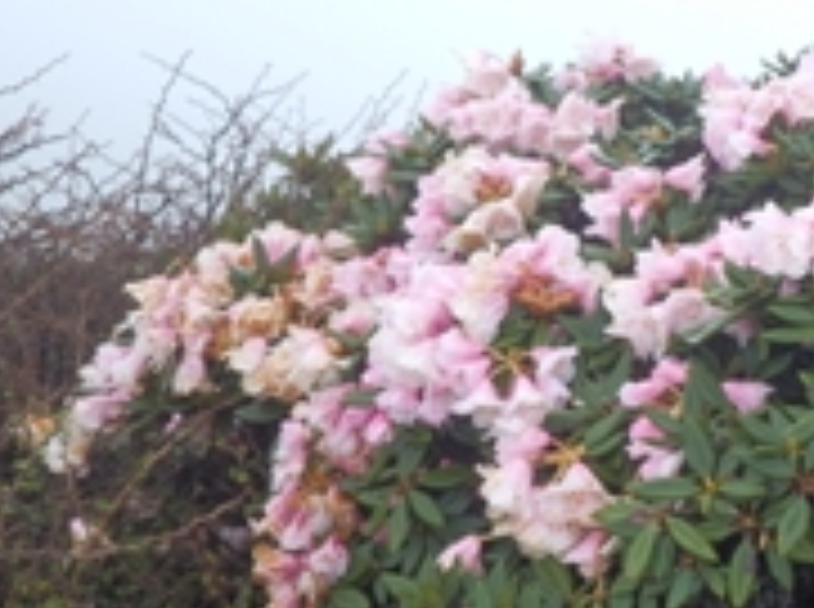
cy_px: 383
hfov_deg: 20.2
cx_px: 890
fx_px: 2183
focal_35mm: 93
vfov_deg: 15.8
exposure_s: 1/40
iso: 250
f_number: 4
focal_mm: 7.4
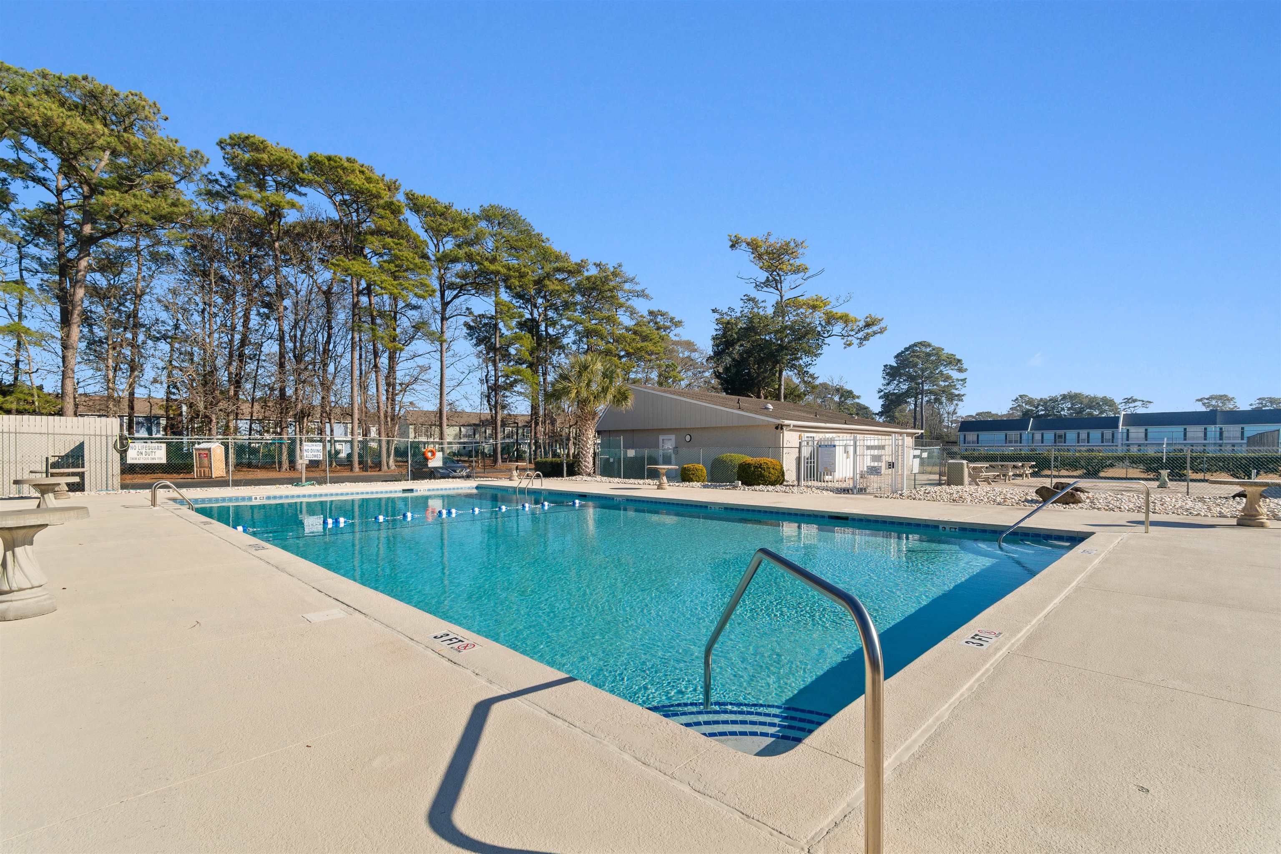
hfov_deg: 100.4
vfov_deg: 77.3
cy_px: 427
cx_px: 640
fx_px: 534
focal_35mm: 15
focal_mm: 10
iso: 100
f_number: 7.1
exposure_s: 1/200
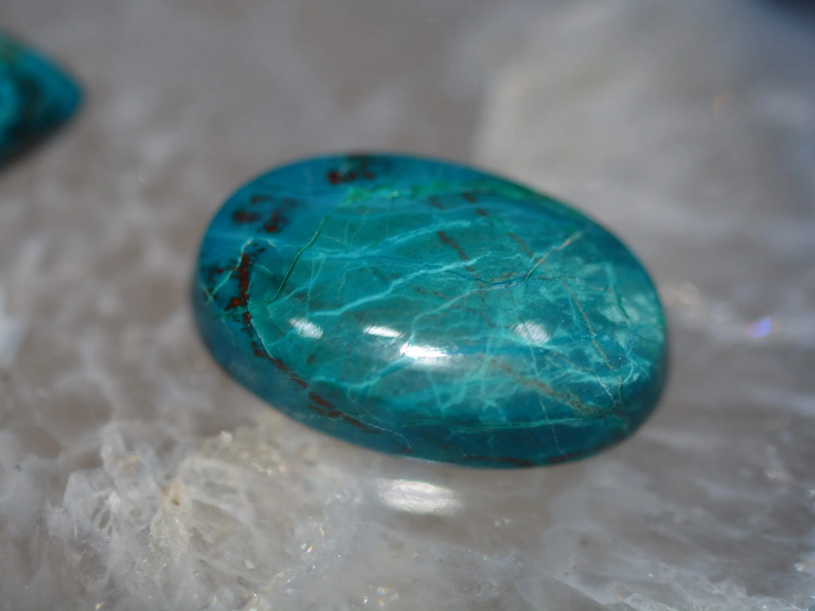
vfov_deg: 8.7
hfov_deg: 11.6
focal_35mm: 171
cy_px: 305
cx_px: 383
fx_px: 4015
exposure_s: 1/60
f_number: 4.5
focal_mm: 105
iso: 200
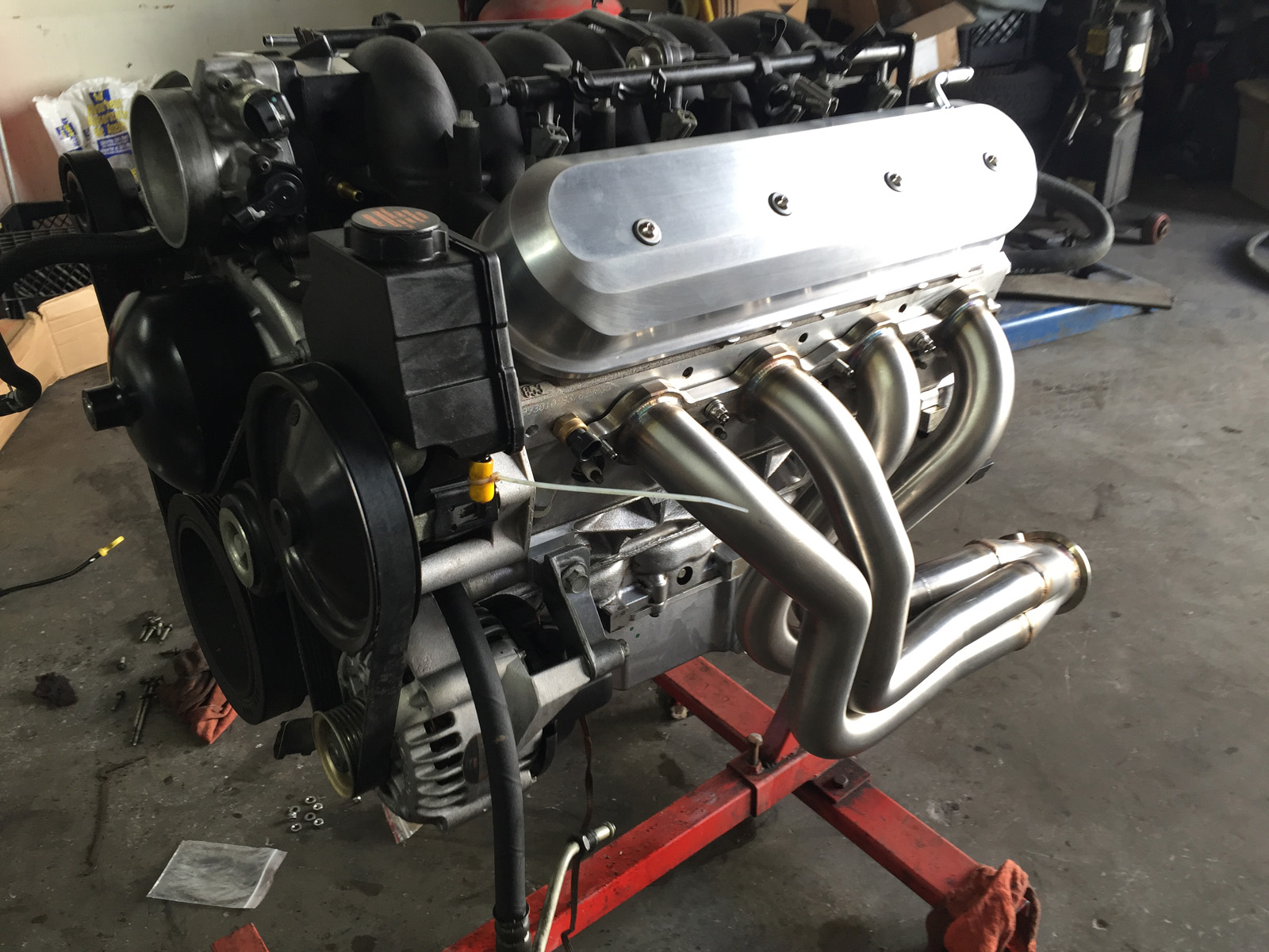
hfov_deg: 61.7
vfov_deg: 48.2
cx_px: 634
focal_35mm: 29
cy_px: 476
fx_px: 1063
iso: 64
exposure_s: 1/30
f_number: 2.2
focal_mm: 4.15
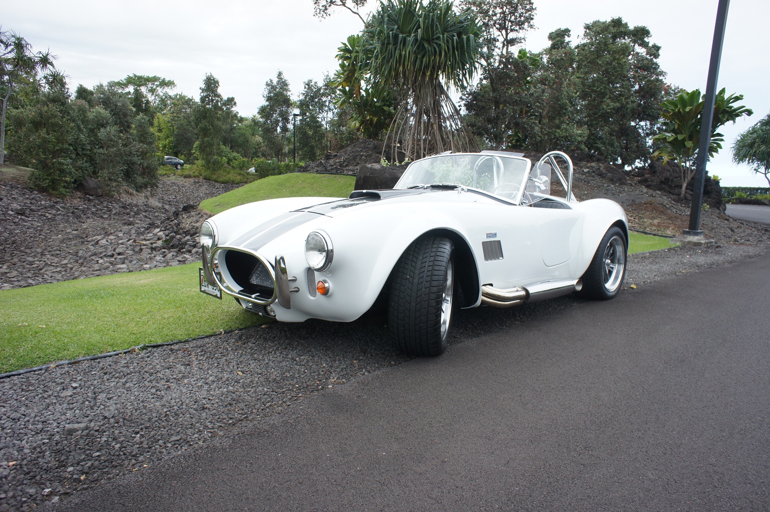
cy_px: 256
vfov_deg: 53.1
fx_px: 513
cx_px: 385
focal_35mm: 24
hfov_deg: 73.8
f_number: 6.3
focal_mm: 16
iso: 200
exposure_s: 1/200
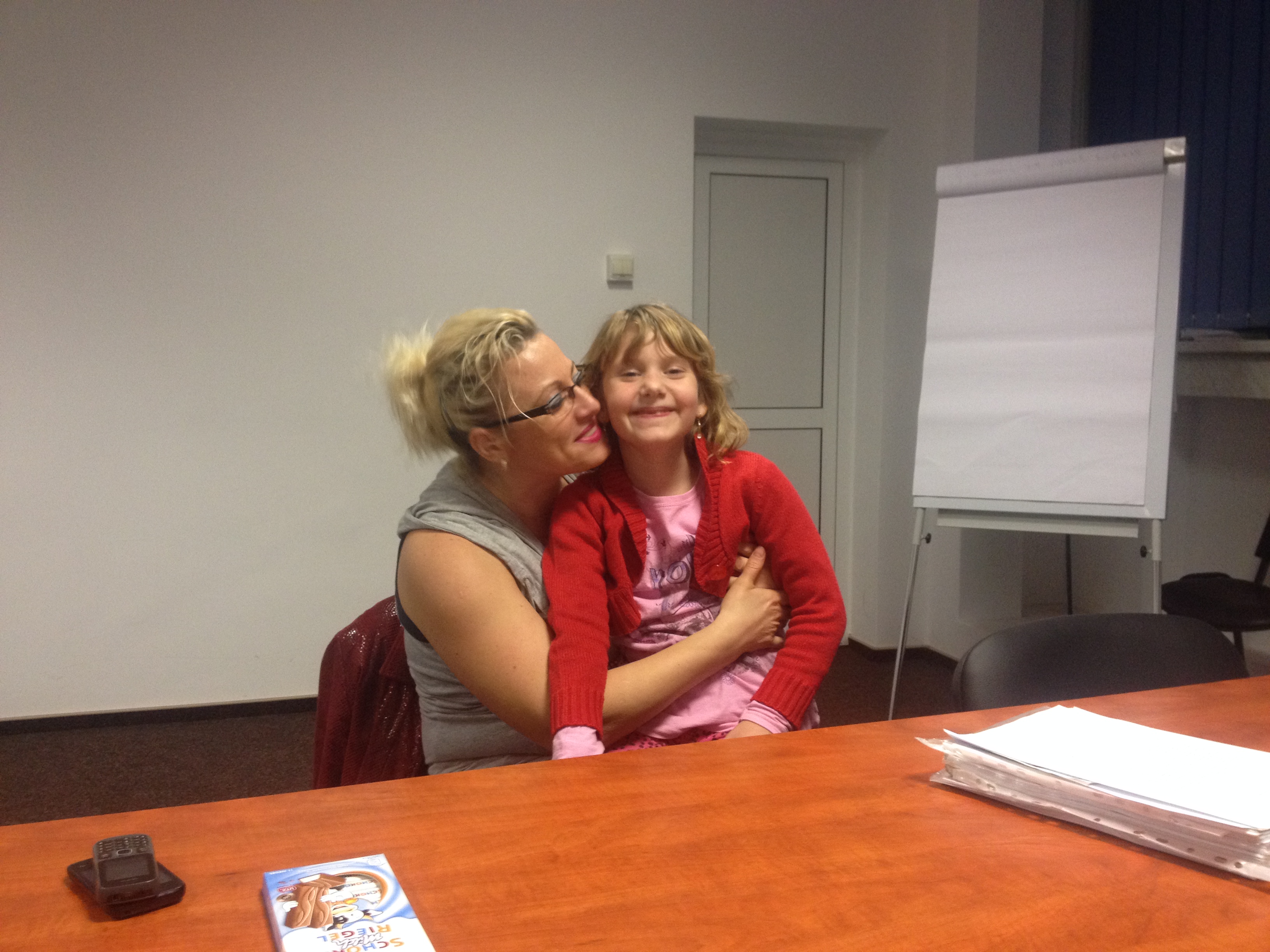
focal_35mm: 35
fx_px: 1284
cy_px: 476
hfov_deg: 52.6
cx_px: 635
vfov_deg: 40.7
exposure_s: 1/20
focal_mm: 4.28
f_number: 2.4
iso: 160
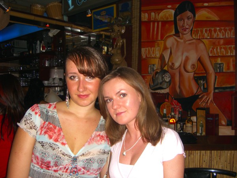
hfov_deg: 49.0
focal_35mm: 38
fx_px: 260
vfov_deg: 37.7
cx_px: 118
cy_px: 89
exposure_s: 1/60
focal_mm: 7.9
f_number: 2.8
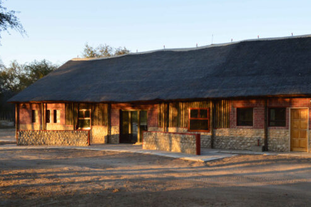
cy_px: 121
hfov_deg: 48.3
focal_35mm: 40
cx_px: 179
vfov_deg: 33.3
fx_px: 346
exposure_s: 1/60
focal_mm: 22
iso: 400
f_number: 8
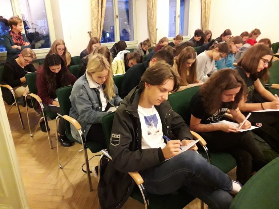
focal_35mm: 27
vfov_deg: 51.4
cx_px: 140
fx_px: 218
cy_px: 104
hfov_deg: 65.3
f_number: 1.9
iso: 640
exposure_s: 1/20
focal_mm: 3.6
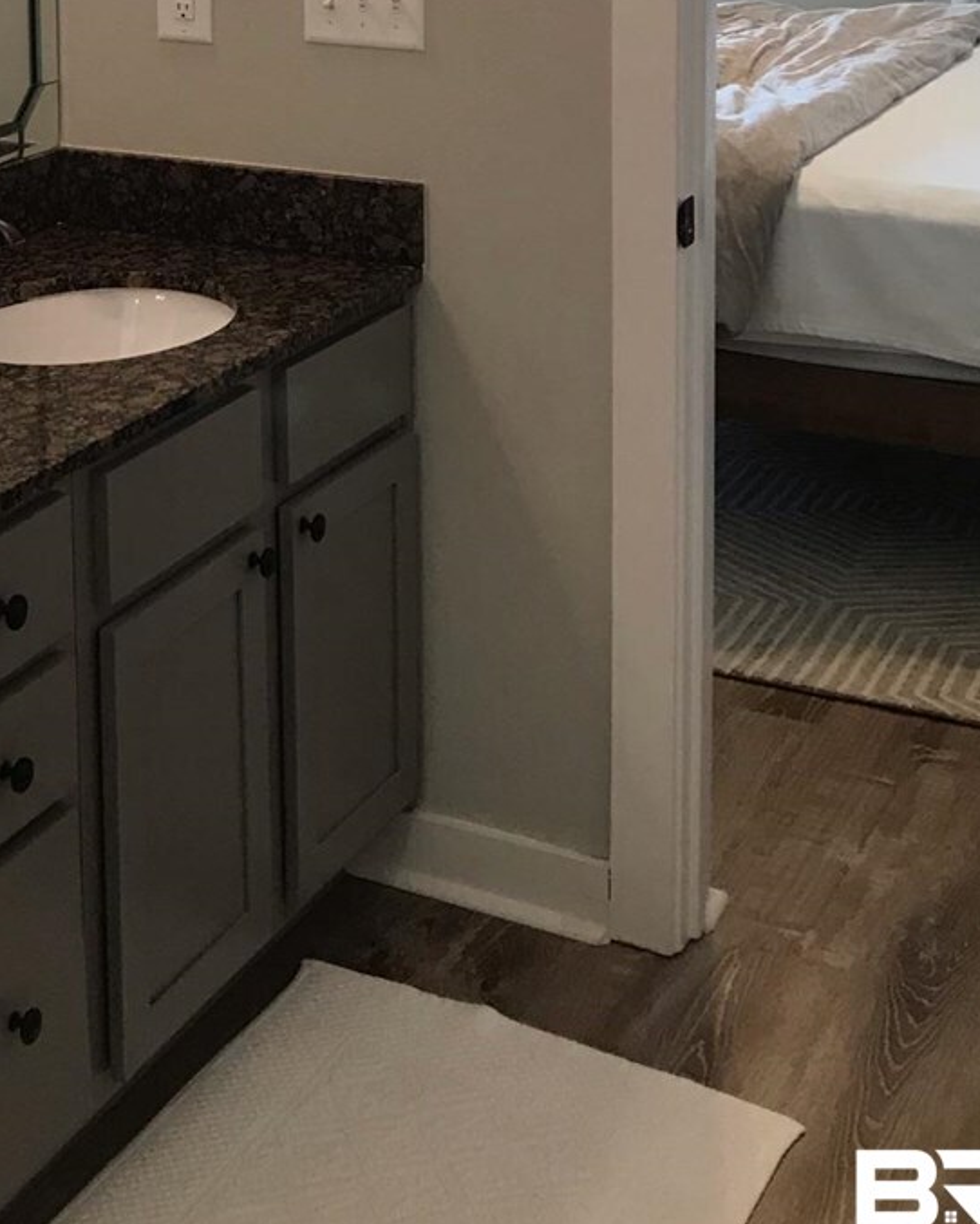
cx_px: 155
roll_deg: +1.3
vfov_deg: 28.5
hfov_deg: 24.1
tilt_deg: -5.2
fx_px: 2247
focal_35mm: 62
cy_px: -13
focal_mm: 3.99
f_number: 1.8
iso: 40
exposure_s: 1/24
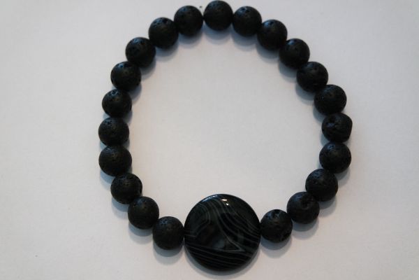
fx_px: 768
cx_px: 210
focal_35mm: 66
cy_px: 140
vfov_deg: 20.6
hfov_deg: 30.5
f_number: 5.6
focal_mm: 43
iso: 1600
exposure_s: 1/60
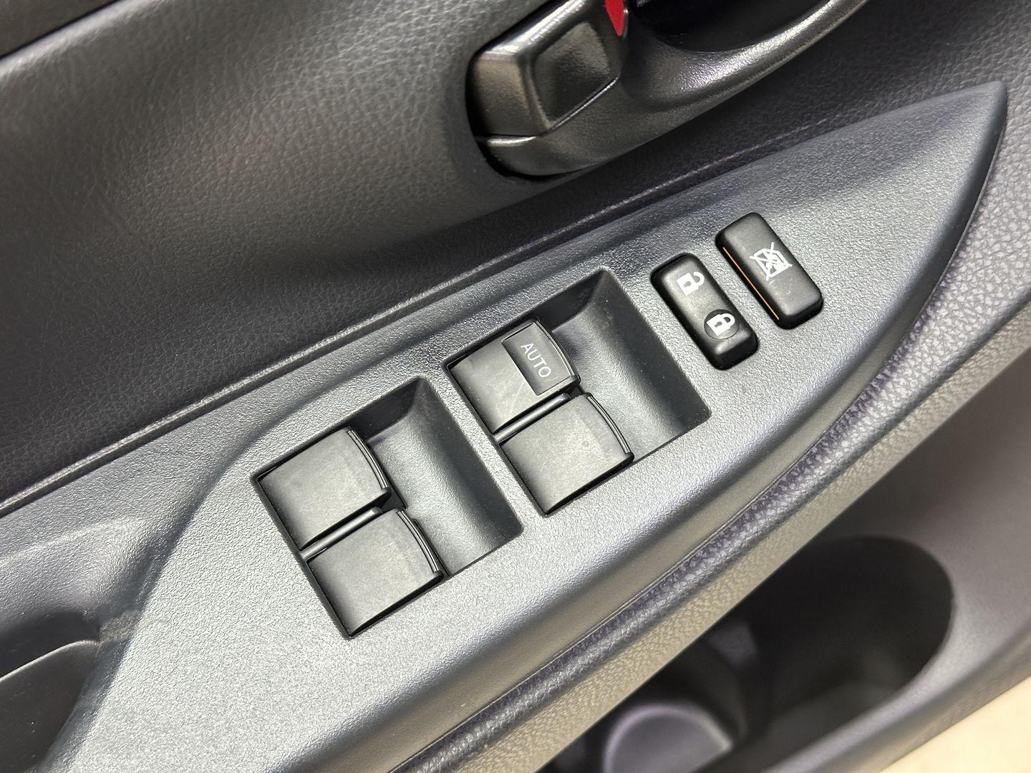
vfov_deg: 30.3
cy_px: 386
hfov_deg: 39.7
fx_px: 1430
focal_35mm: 48
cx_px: 516
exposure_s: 1/33
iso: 250
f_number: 1.78
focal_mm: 6.86
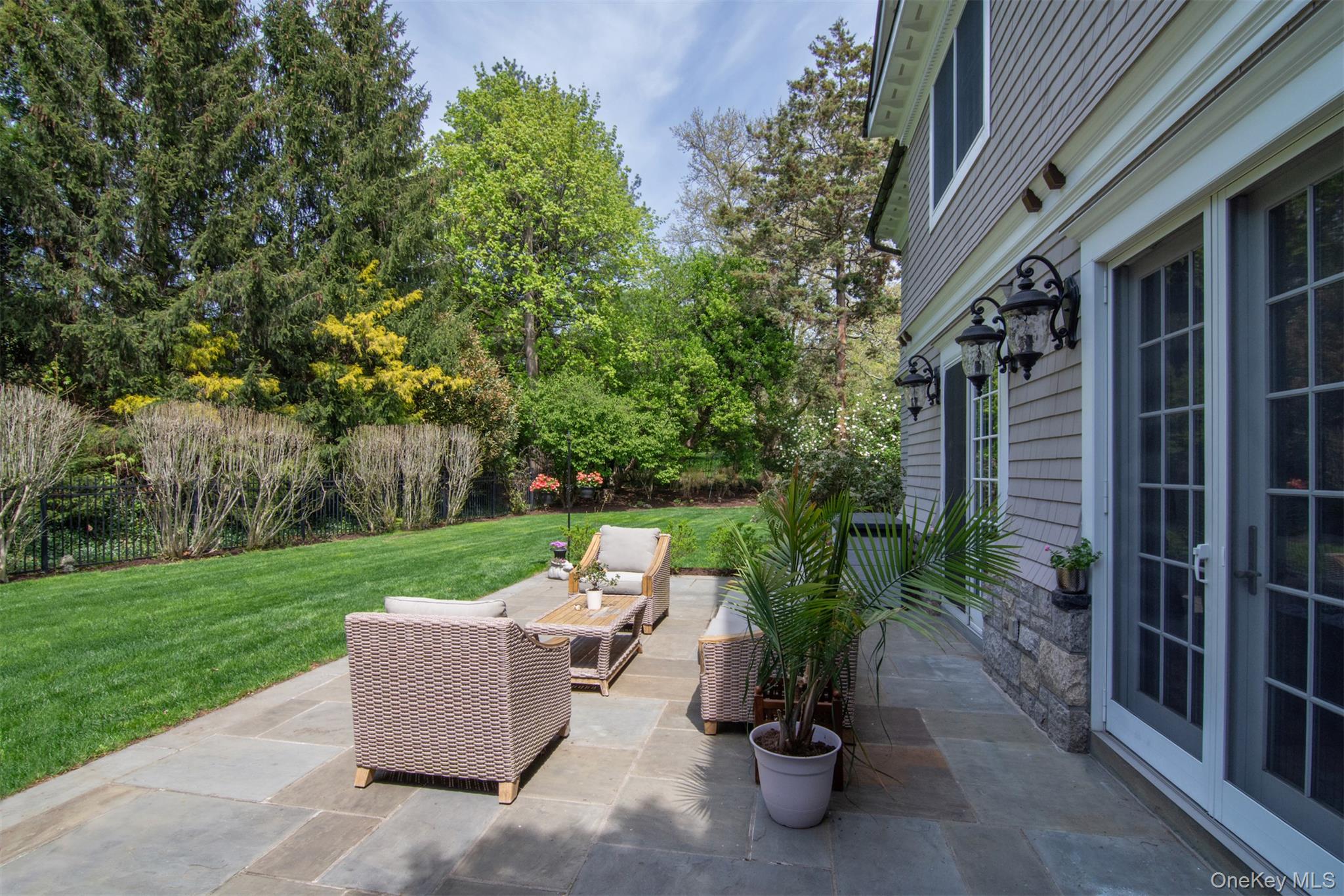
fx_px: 616
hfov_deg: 95.0
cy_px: 448
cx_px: 672
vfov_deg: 72.0
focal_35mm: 16
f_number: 11
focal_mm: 11
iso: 400
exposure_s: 1/250
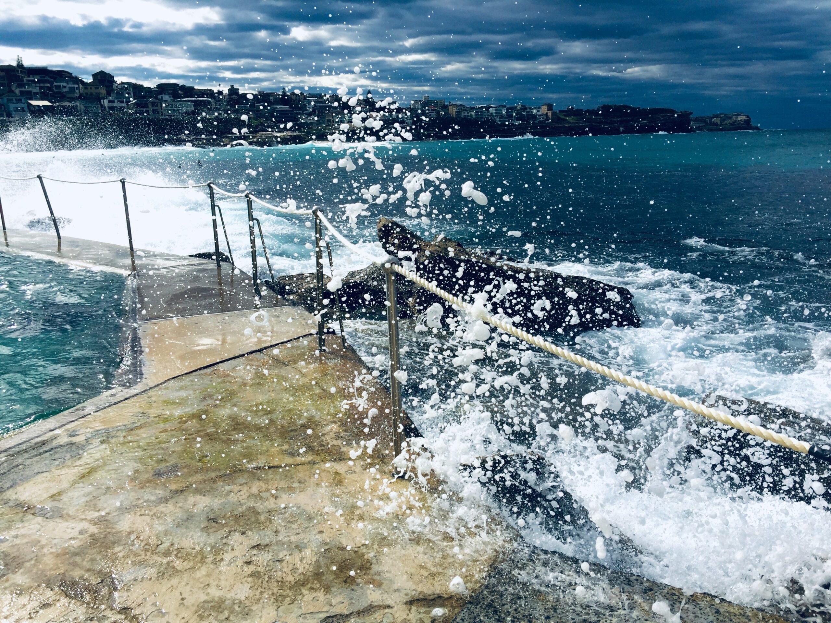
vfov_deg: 48.2
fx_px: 696
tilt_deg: -12.2
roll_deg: +0.5
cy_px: 312
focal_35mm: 29
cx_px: 416
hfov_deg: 61.7
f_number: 2.2
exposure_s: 1/3968
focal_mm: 4.15
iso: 32
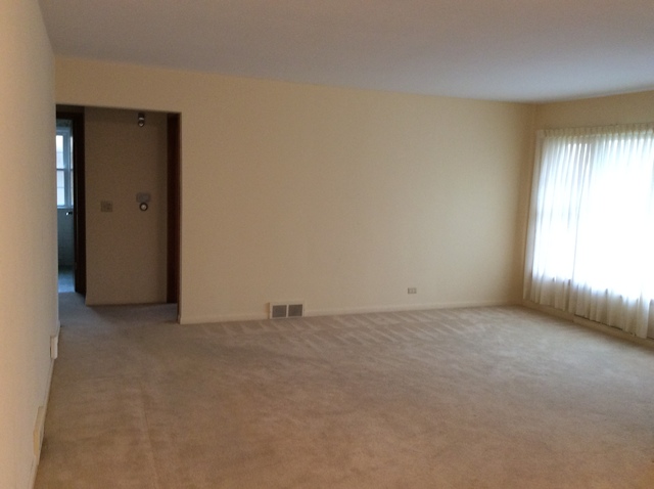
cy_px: 244
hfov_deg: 56.9
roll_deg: -1.8
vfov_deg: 44.1
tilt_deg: -8.4
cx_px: 327
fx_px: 604
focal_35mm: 32
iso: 125
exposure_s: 1/24
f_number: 2.4
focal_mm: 3.3
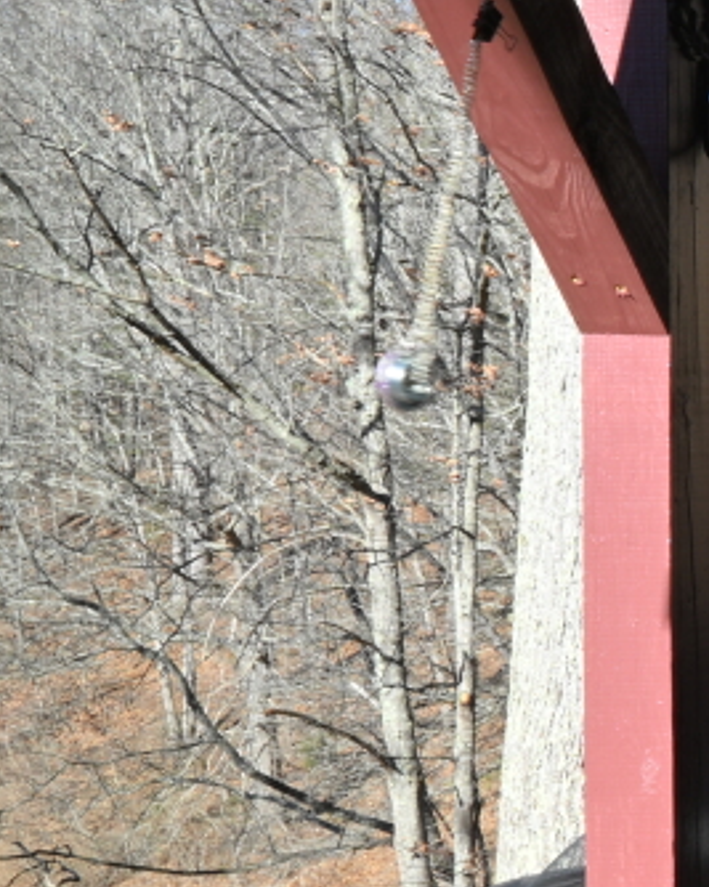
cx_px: 1962
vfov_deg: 21.3
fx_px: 2362
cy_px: 506
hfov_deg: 11.8
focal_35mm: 90
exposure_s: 1/15
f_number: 16
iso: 100
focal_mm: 20
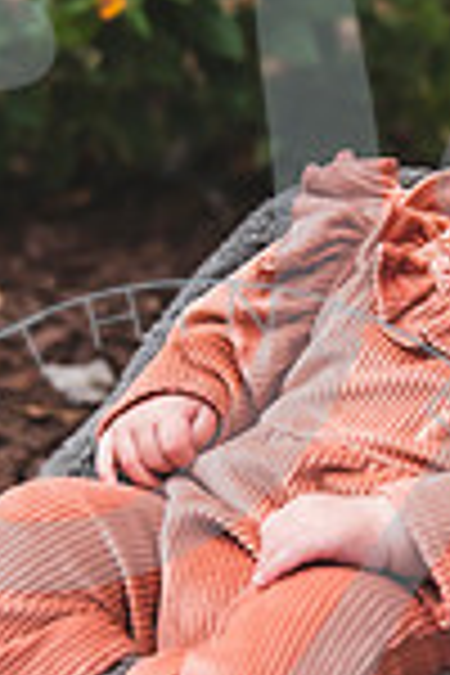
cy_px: 356
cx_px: 405
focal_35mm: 96
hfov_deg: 14.1
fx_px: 1800
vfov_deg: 21.2
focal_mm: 32
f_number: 2.8
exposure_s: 1/500
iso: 100
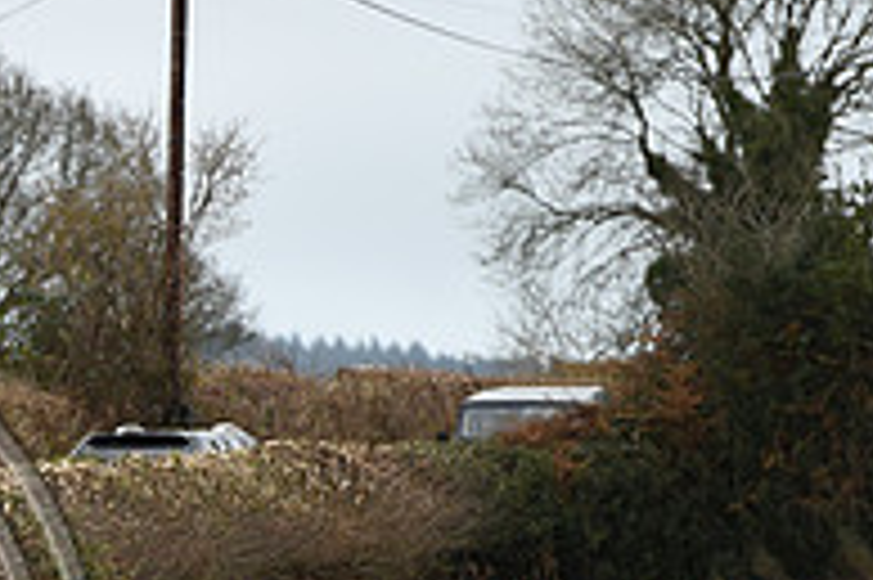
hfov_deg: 3.4
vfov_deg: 2.3
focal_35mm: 598
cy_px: 652
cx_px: -410
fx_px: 14489
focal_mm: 200
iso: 720
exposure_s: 1/1000
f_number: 3.5
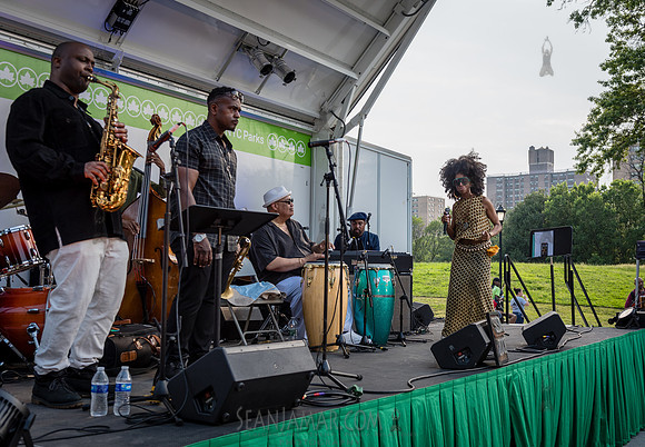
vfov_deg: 33.2
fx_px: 750
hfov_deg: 46.5
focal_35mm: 41
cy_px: 235
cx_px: 351
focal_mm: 38
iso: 200
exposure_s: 1/400
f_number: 4.5
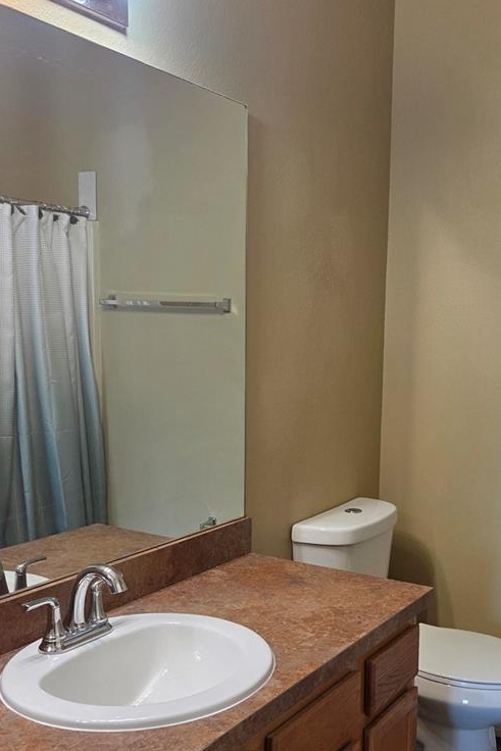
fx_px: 814
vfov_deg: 49.2
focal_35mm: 39
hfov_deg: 33.9
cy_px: 451
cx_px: 341
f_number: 1.8
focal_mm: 5.4
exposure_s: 1/120
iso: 200
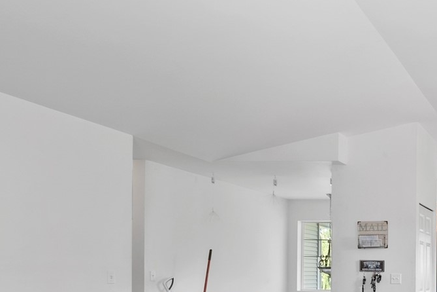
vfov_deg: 32.9
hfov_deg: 37.1
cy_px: 274
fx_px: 461
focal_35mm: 38
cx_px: 538
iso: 250
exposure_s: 1/6
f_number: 8
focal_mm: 10
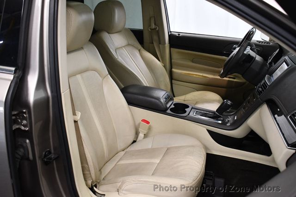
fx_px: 296
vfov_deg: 36.8
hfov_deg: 53.2
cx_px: 148
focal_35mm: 36
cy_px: 98
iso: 2000
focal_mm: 24
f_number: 3.8
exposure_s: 1/125
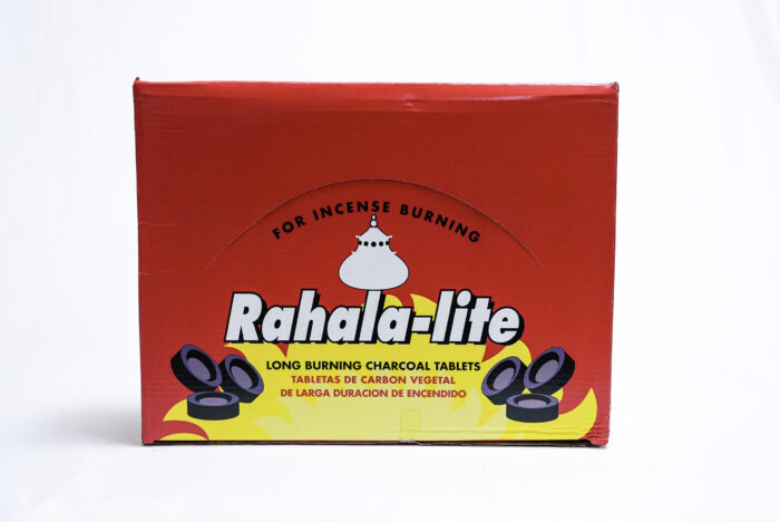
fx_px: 1301
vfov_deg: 22.7
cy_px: 261
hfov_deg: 33.4
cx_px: 390
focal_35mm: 60
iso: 3200
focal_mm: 60
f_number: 8
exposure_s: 1/250
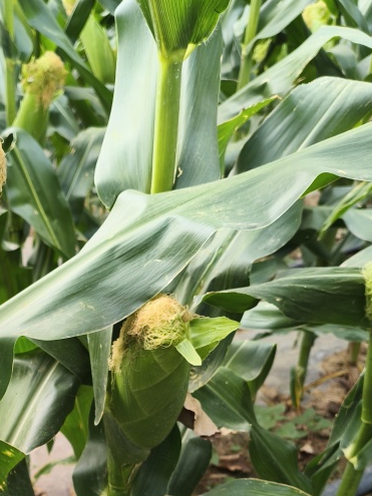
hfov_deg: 25.4
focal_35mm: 56
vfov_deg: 32.4
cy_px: 461
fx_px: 803
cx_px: 43
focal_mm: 4.94
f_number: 1.5
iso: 50
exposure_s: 1/133
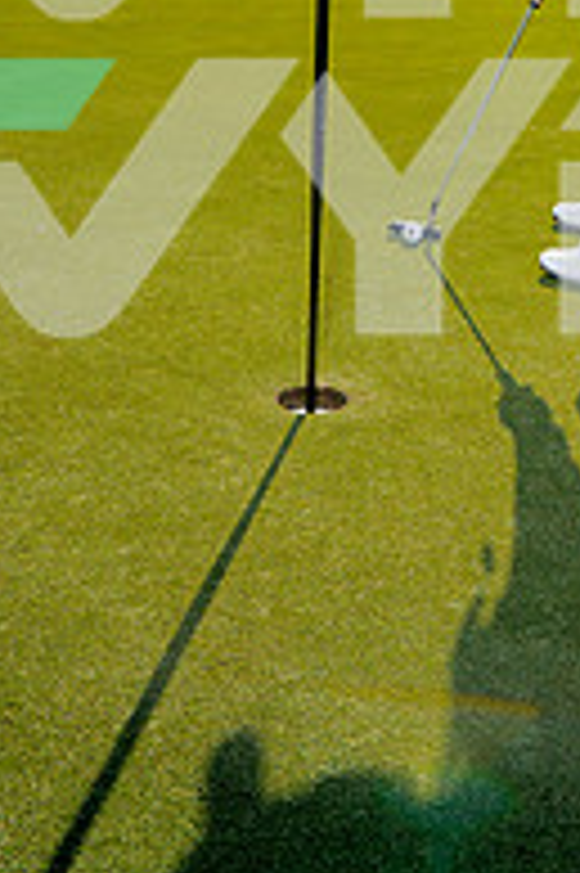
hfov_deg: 22.8
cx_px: 517
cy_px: -117
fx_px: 1404
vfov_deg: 30.4
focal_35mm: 58
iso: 100
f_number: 5.6
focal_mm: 25
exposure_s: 1/250
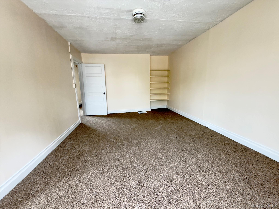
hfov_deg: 102.1
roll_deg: +1.4
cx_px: 140
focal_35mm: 14
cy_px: 104
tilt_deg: -9.6
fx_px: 113
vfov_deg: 85.7
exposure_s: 1/60
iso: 640
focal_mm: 2.22
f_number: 2.2
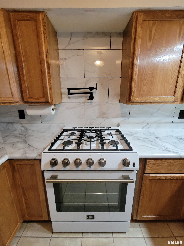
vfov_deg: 106.2
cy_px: 123
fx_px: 92
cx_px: 92
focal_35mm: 13
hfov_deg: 89.9
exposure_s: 1/40
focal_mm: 2.2
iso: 320
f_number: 2.2
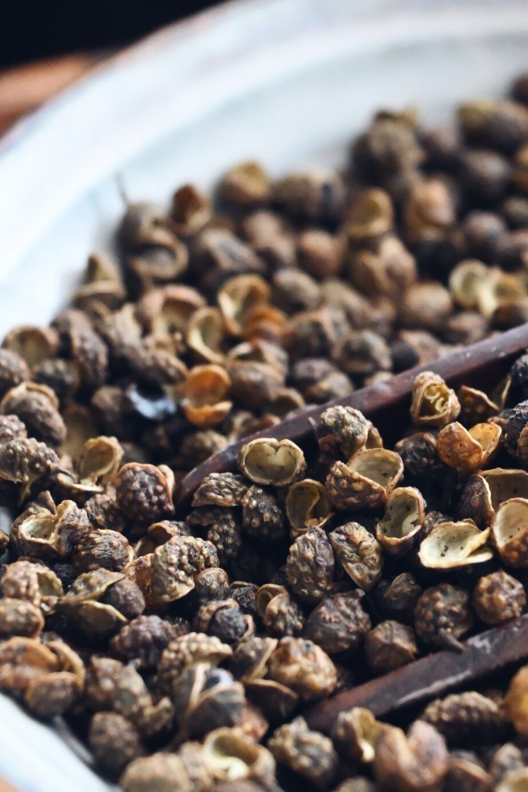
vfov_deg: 19.2
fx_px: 2332
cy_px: 282
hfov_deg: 12.9
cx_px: 315
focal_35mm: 106
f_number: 5.6
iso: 4500
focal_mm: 38
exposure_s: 1/60
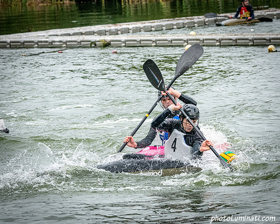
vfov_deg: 6.4
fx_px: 2010
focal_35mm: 243
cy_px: 141
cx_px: 160
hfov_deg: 8.0
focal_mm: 165
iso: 3200
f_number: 8
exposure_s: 1/2500
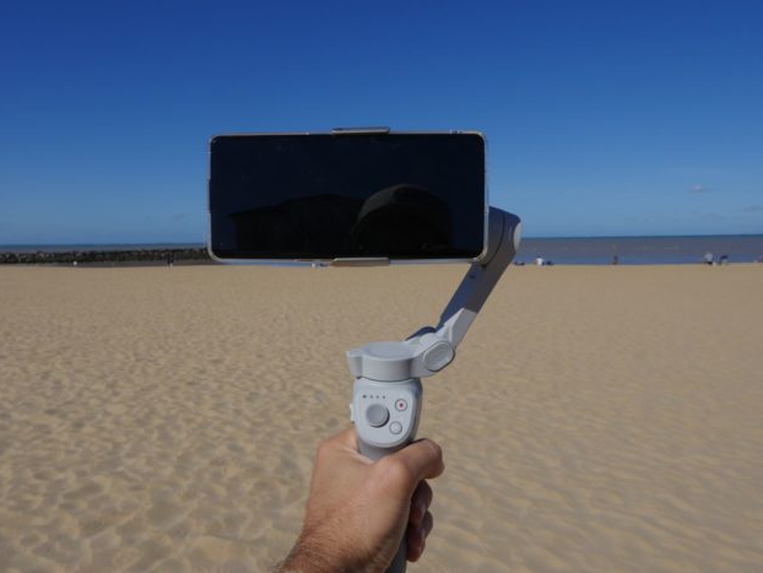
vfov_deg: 51.3
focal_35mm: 27
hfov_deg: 65.3
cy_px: 320
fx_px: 595
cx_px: 367
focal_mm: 12
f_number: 9
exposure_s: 1/1000
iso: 200
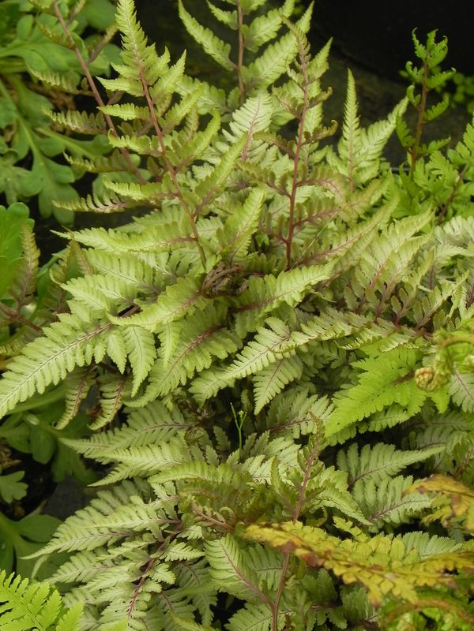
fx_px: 3359
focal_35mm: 184
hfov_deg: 8.1
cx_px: 237
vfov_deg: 10.7
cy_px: 316
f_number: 5
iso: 160
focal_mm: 32.7
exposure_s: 1/250
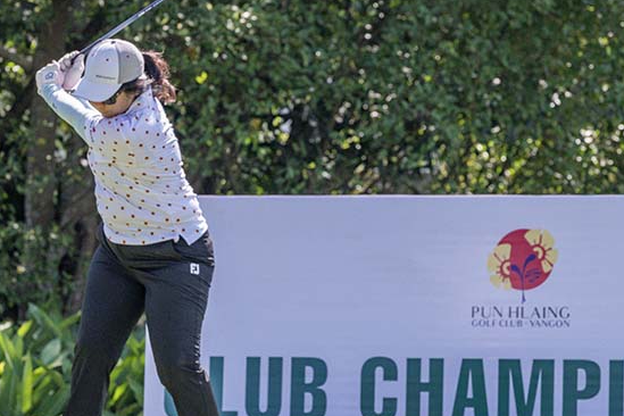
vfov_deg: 6.8
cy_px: 175
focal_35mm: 201
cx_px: 435
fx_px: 3484
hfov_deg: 10.2
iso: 1000
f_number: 5.6
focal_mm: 115
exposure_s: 1/2000
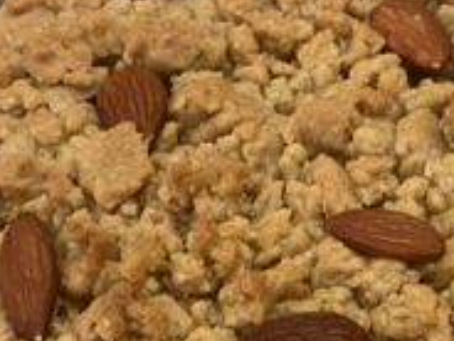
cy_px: 353
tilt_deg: -55.0
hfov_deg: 20.4
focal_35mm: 94
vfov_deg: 15.4
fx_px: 1233
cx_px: 408
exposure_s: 1/33
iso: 400
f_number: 1.8
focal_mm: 4.25
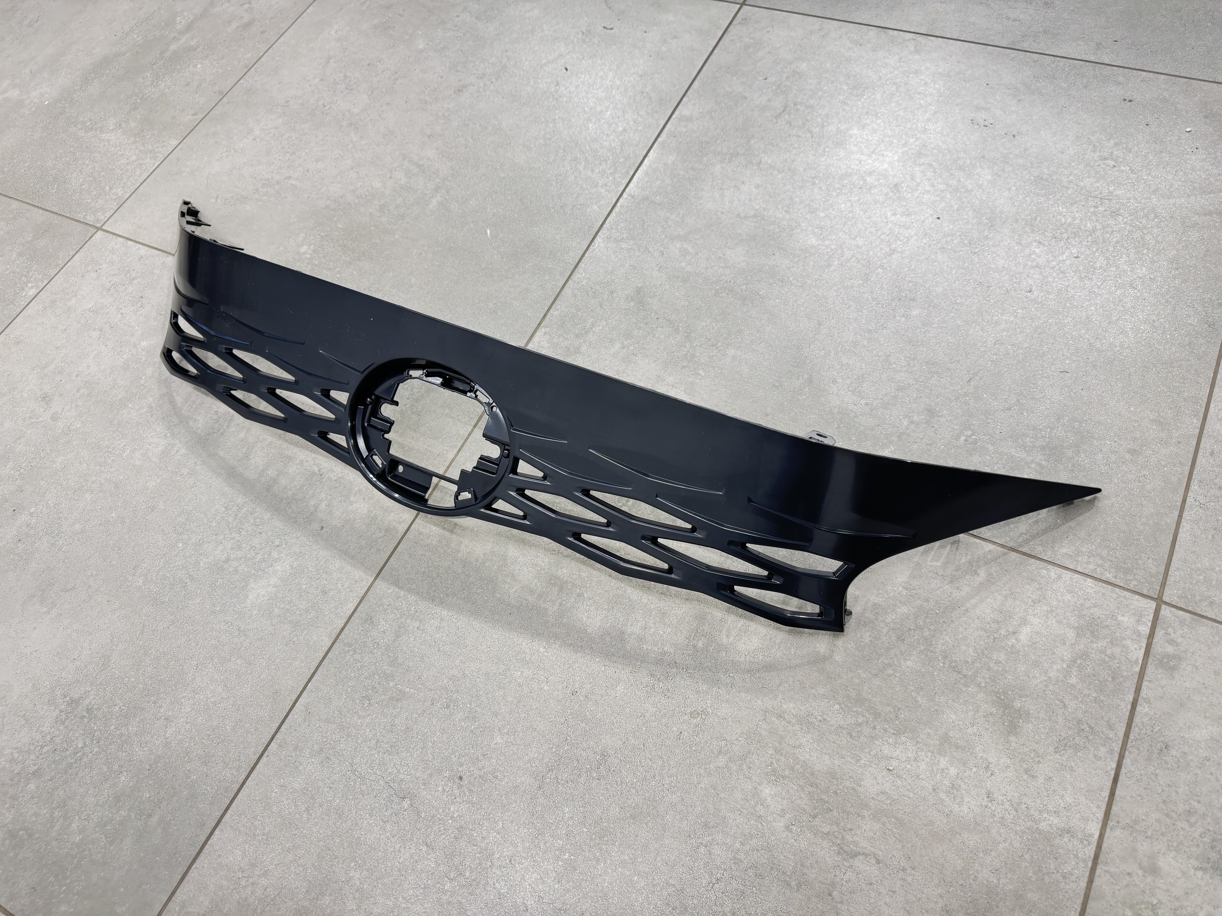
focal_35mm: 24
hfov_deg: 71.6
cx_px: 611
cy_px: 458
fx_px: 847
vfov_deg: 56.8
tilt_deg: -59.0
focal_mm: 6.76
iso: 125
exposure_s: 1/50
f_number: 1.78
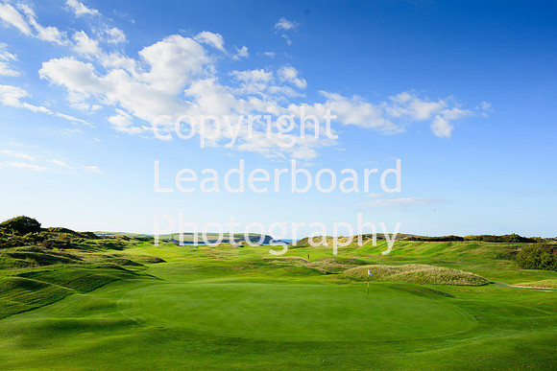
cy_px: 186
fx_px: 402
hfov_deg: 69.4
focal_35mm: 26
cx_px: 278
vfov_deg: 49.6
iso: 160
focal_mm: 26
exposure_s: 1/400
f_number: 7.1
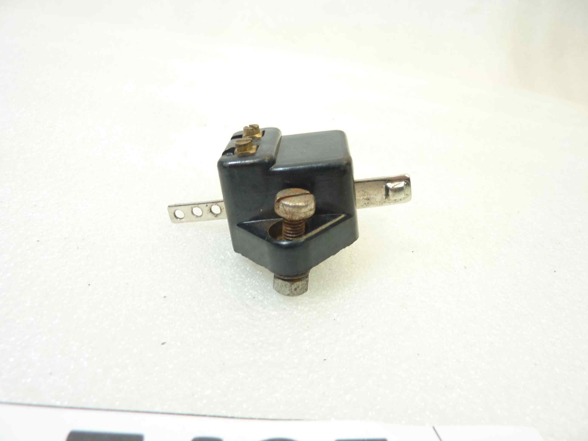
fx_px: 425
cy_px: 220
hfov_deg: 69.4
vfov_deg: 54.9
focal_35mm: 25
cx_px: 294
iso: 80
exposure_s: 1/20
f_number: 3.3
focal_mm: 4.1
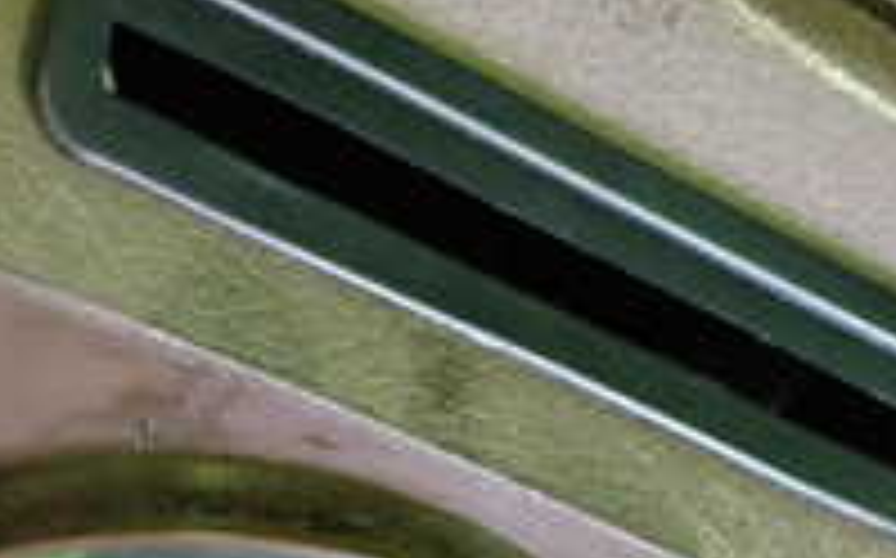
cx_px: 176
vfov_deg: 16.3
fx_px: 1952
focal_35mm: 80
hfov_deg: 25.4
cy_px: 207
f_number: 2
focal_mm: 4.5
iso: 800
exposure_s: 1/30
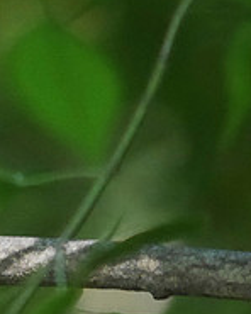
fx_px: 17095
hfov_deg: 0.8
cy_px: 103
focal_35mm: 1841
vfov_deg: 1.1
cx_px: -215
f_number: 5.6
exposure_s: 1/320
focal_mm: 300
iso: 6400
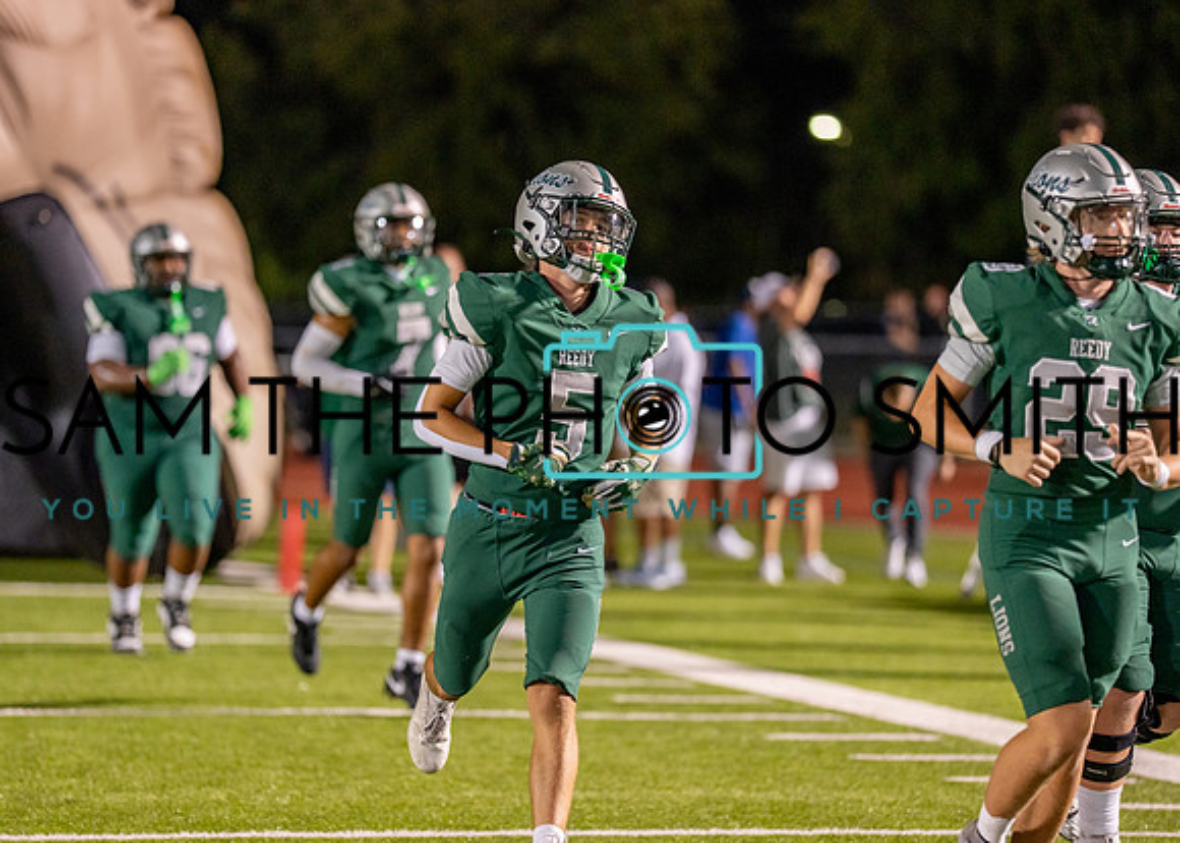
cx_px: 563
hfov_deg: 12.2
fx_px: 5538
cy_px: 415
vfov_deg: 8.7
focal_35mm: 165
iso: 1250
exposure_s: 1/800
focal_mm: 135
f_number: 1.8
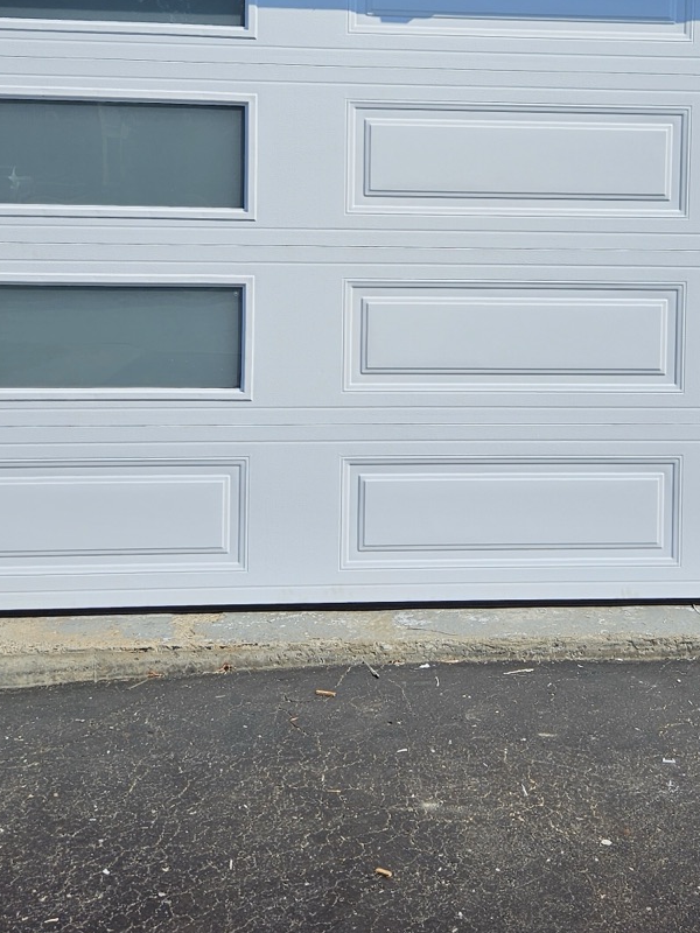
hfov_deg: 31.4
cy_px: 247
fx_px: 1240
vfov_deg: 40.2
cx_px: 438
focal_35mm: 46
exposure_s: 1/4054
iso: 25
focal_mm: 5.4
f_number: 1.8
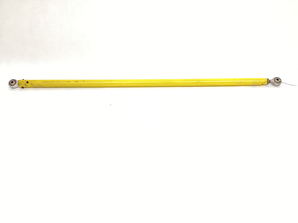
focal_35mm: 31
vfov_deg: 45.4
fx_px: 267
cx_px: 149
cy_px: 112
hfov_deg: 58.4
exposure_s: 1/60
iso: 50
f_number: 2.4
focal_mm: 3.3
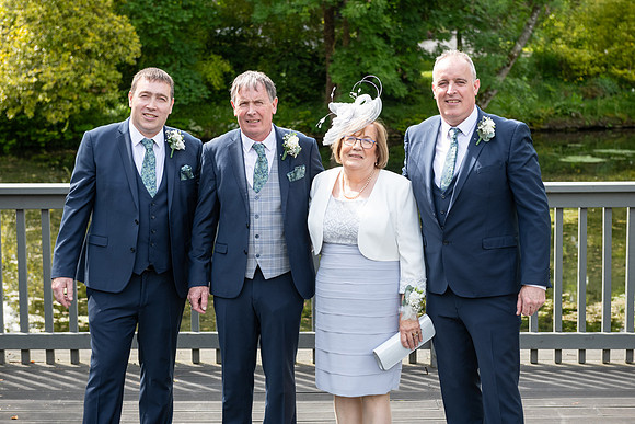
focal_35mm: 70
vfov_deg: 19.5
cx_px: 318
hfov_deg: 28.8
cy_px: 212
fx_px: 1235
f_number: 5.6
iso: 320
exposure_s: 1/400
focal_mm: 70
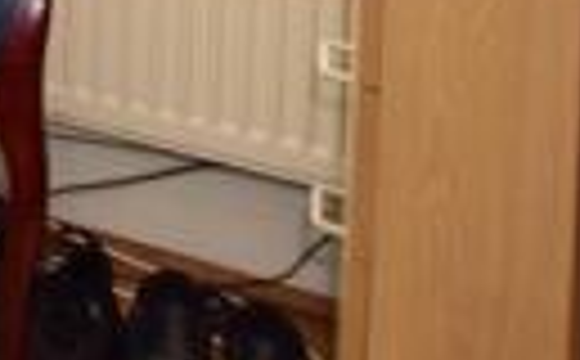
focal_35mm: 78
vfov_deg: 12.7
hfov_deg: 17.2
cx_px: -643
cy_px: -520
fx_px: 1230
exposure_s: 1/40
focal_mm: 10
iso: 400
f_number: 6.3
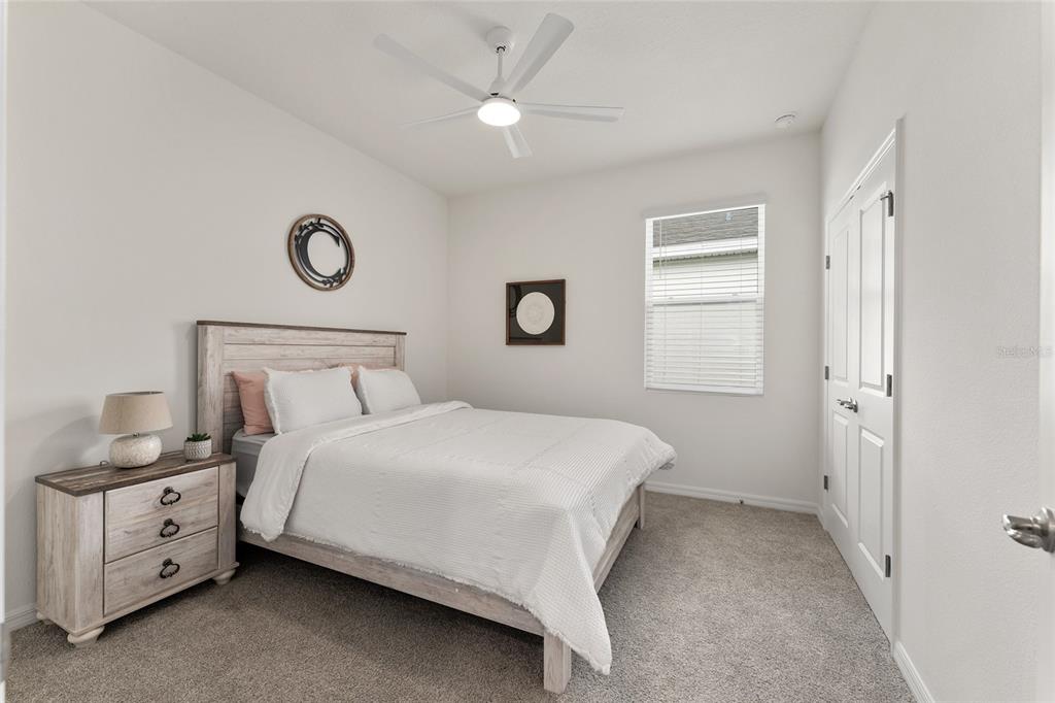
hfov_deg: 104.3
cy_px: 352
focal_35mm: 14
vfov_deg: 81.2
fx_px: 410
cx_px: 528
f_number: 6.3
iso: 320
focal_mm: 14
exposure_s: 1/5
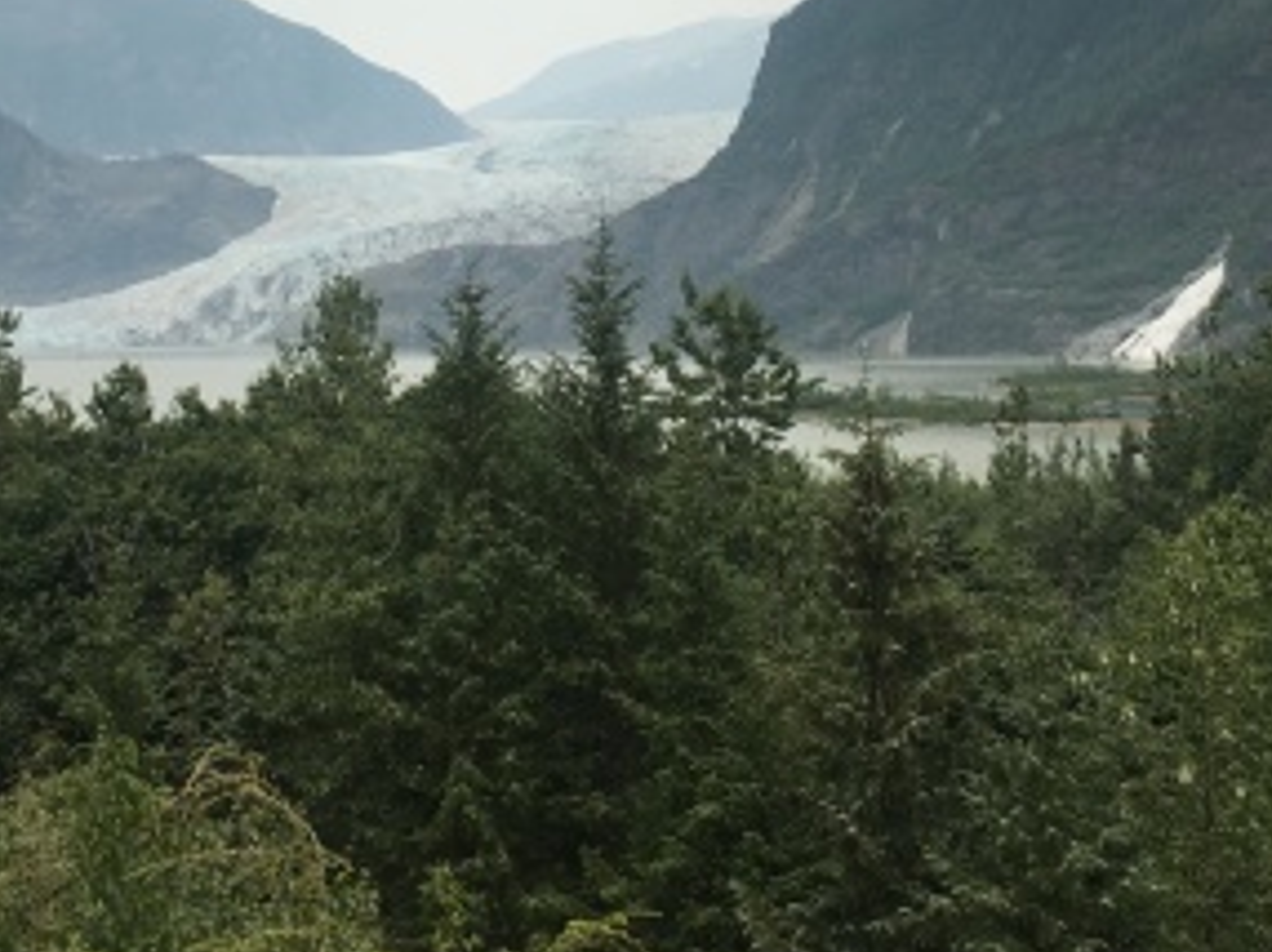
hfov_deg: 29.8
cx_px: 494
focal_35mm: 65
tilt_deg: +8.9
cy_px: 27
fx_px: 2386
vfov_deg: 21.8
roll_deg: +0.3
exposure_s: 1/1832
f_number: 2.2
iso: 25
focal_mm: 4.15
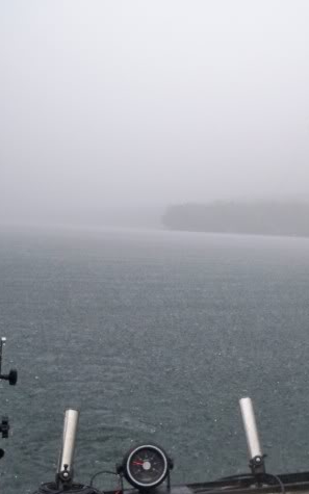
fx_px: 673
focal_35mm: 50
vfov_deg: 40.3
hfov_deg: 25.2
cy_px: 249
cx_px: 263
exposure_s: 1/60
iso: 200
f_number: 3.1
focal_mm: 6.3
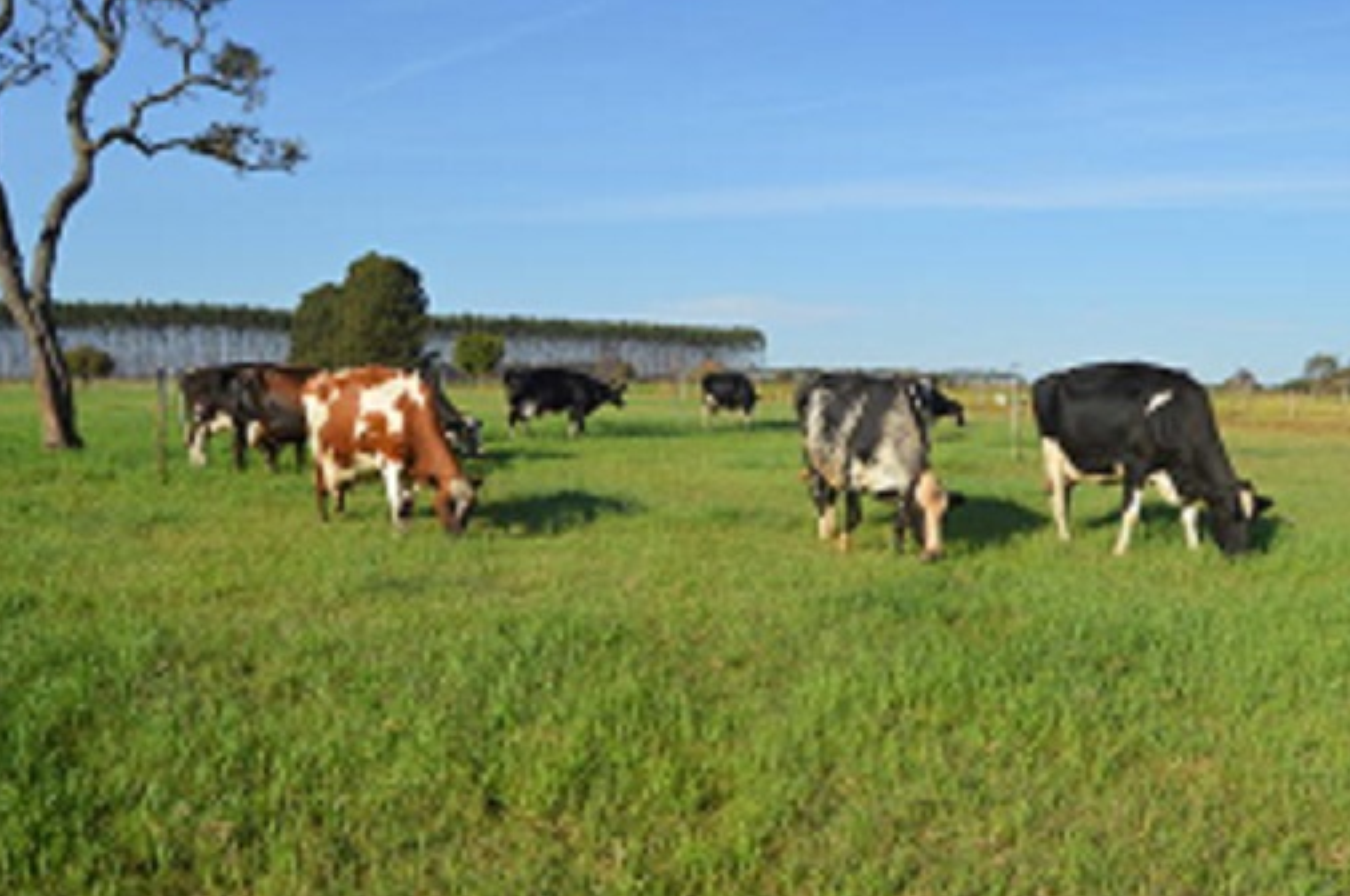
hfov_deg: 58.7
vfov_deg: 41.0
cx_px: 744
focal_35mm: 32
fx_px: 1198
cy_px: 467
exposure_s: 1/250
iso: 100
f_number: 8
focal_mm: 18
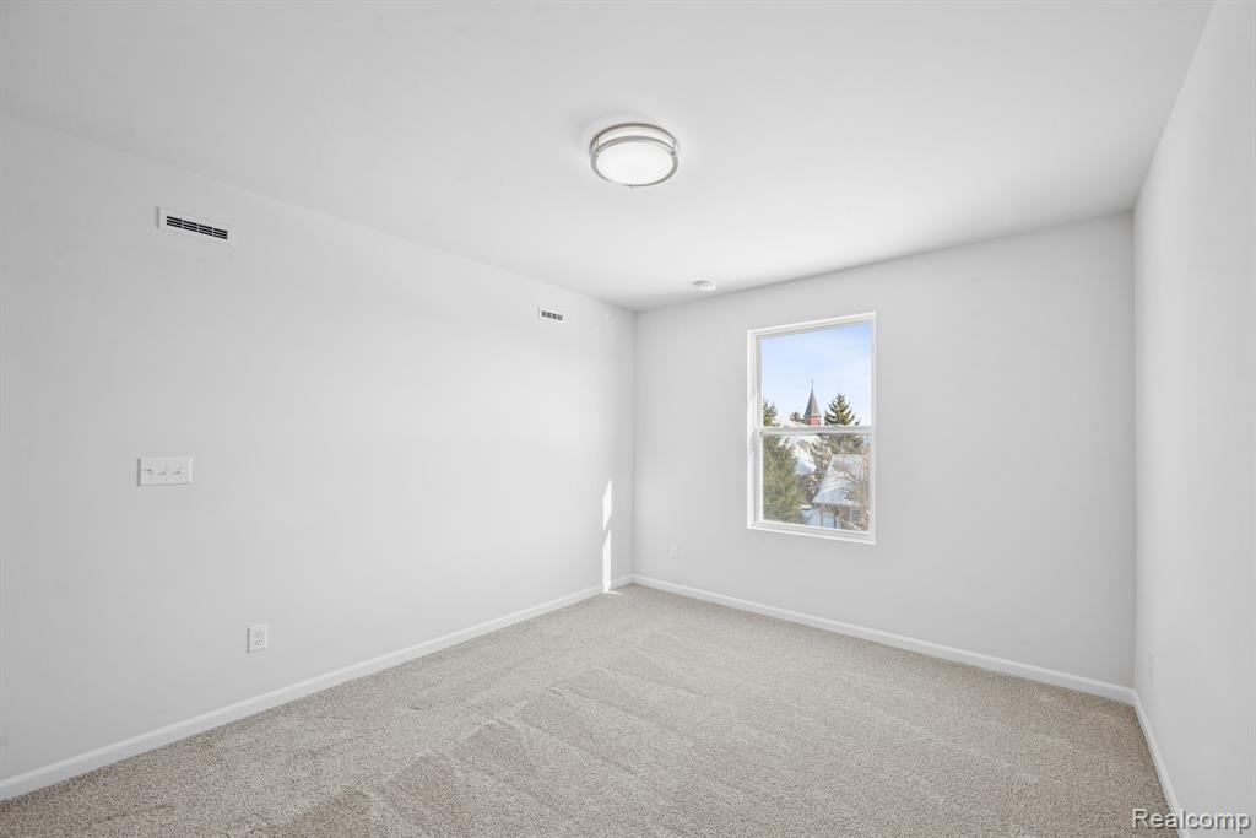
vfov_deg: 81.2
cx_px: 628
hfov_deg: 104.2
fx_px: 488
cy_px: 419
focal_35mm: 14
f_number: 9
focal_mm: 14
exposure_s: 1/2
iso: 50
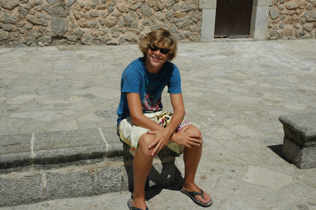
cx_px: 158
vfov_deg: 28.9
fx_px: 408
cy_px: 105
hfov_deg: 42.4
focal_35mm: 46
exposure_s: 1/800
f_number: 14
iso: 400
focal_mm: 31
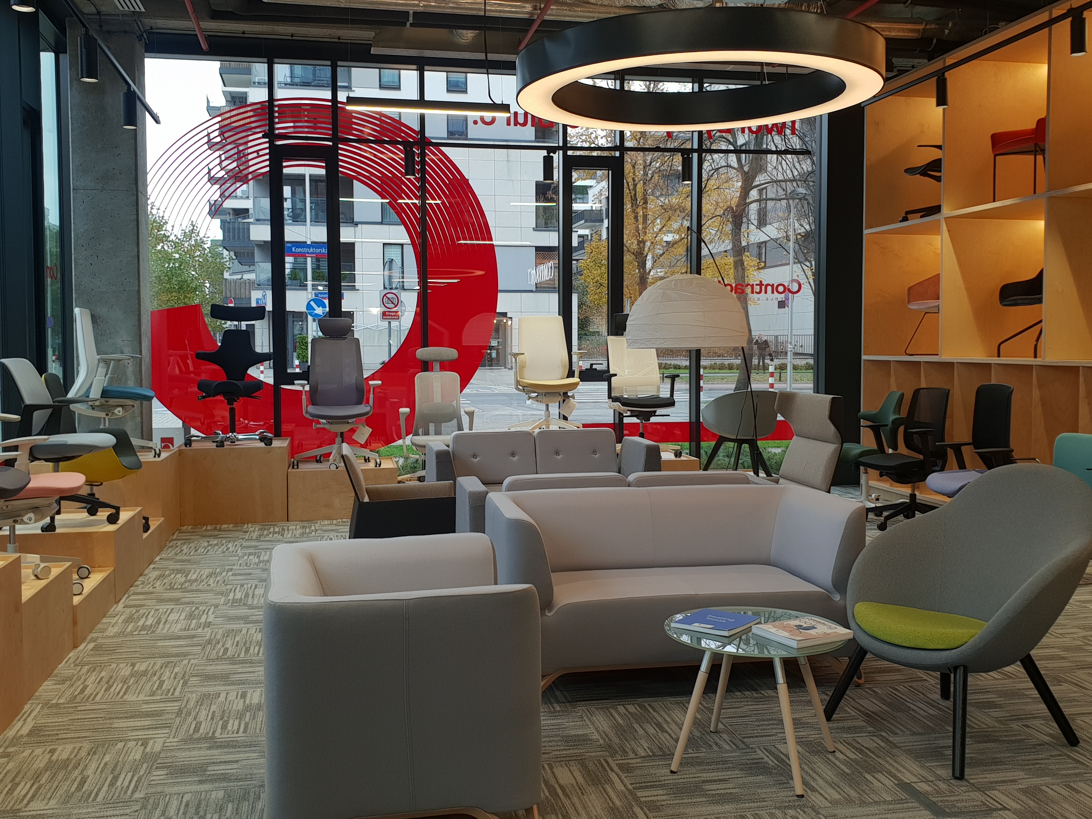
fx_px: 820
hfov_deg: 67.3
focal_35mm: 26
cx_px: 546
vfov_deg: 53.1
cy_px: 410
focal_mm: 4.3
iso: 64
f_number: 2.4
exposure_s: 1/50
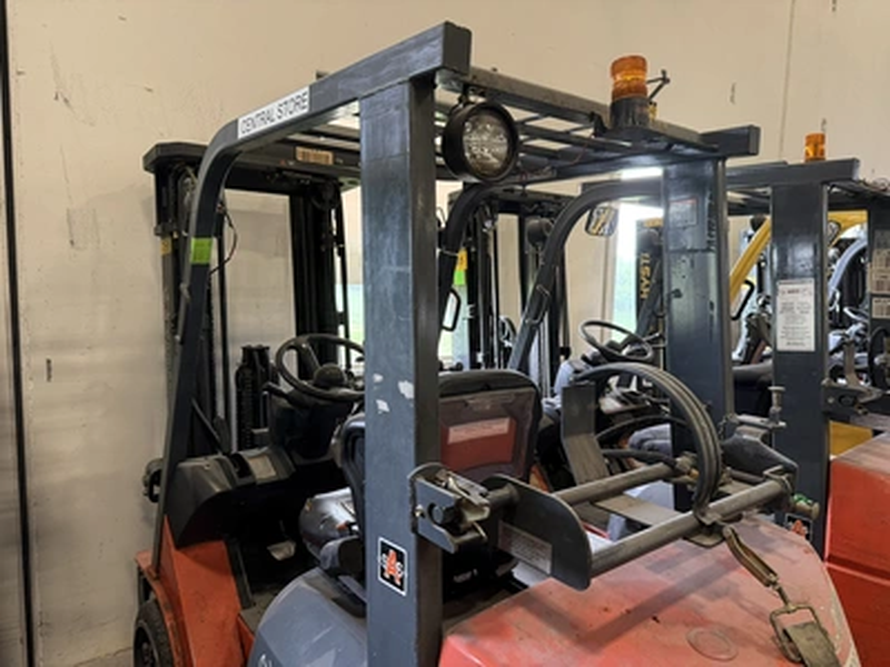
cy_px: 334
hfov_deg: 71.6
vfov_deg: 56.8
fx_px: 617
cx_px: 445
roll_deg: -2.0
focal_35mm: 24
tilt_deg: -6.3
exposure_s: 1/60
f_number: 1.78
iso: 250
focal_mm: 6.76
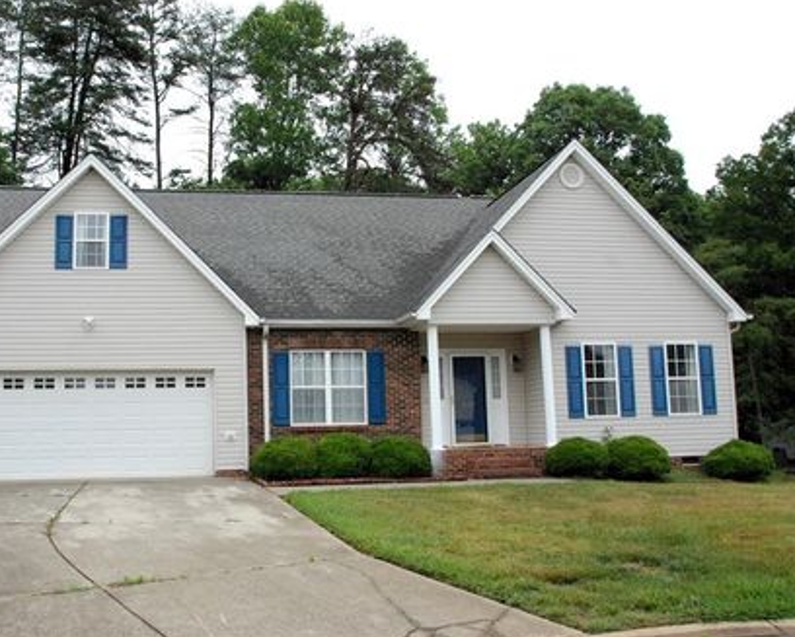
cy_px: 317
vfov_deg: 39.2
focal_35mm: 38
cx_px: 316
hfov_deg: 47.6
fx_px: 895
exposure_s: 1/400
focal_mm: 22
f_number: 10
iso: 1600
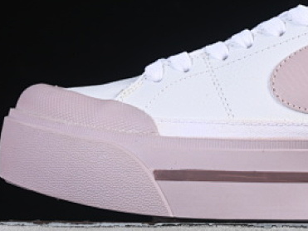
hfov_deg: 9.4
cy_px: 38
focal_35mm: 210
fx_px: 1868
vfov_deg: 7.1
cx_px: 296
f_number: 8
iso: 160
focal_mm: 50
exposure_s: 1/80
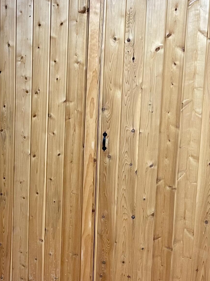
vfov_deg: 29.7
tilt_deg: -9.9
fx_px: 526
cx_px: -34
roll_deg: -0.1
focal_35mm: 65
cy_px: 181
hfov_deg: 21.2
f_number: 1.6
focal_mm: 5.1
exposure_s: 1/60
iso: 160
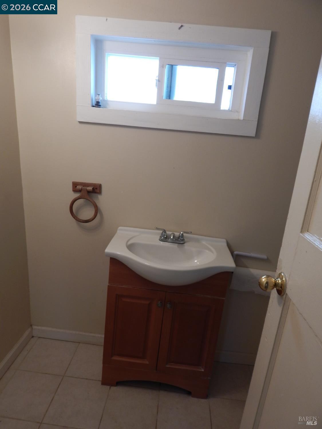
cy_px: 214
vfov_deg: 76.4
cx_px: 161
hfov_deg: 61.1
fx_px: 273
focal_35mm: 22
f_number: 3
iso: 125
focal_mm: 4
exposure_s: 1/60
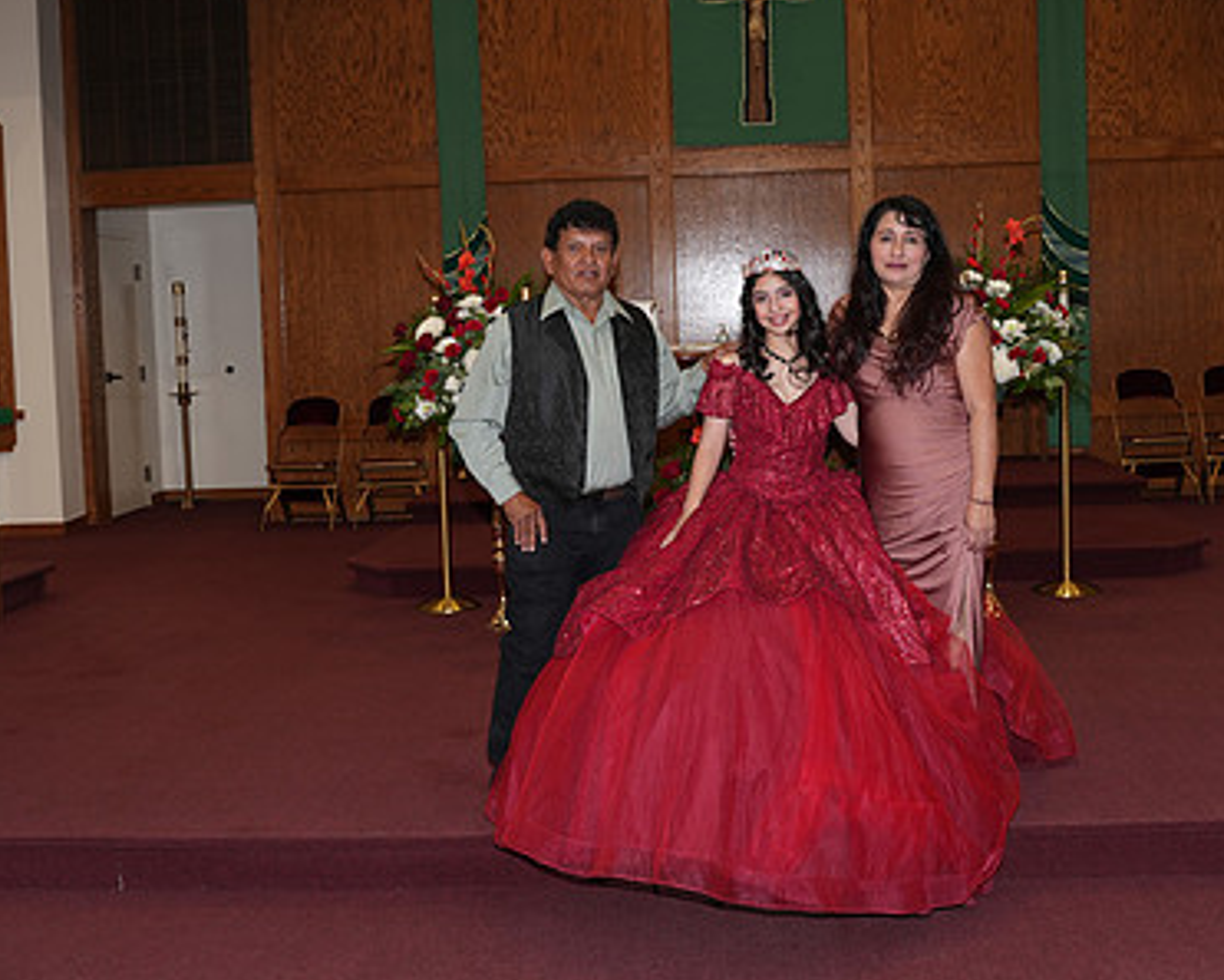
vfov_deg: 34.1
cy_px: 404
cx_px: 657
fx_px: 1594
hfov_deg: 42.0
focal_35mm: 44
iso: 320
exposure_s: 1/60
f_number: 4.5
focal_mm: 30
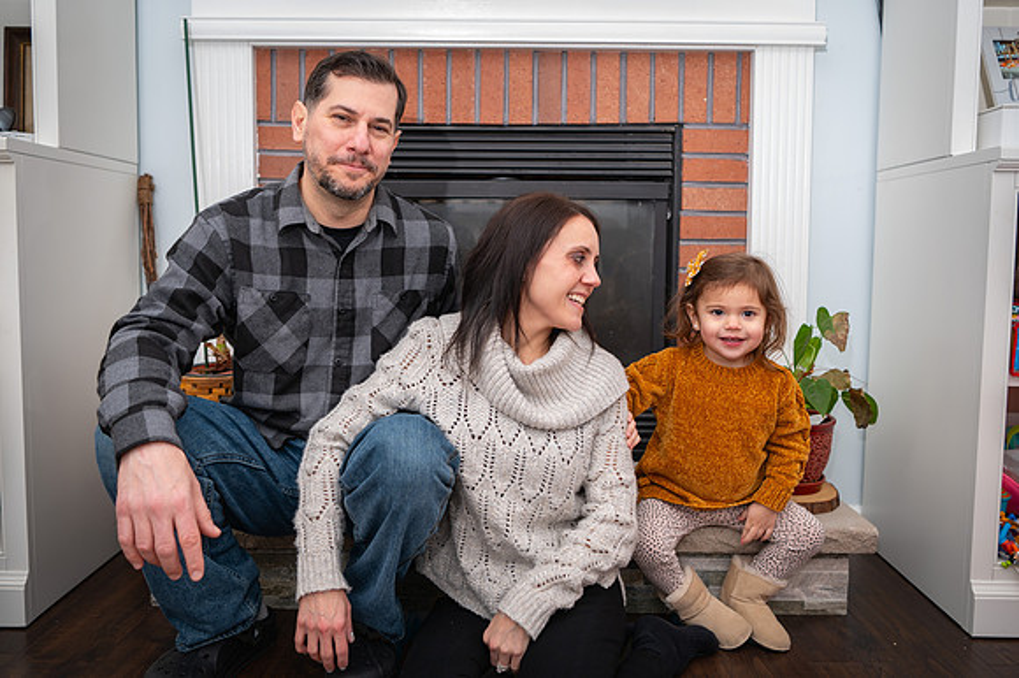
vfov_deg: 47.3
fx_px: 773
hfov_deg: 66.8
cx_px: 509
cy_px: 300
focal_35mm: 27
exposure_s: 1/125
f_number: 2.8
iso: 200
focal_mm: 24
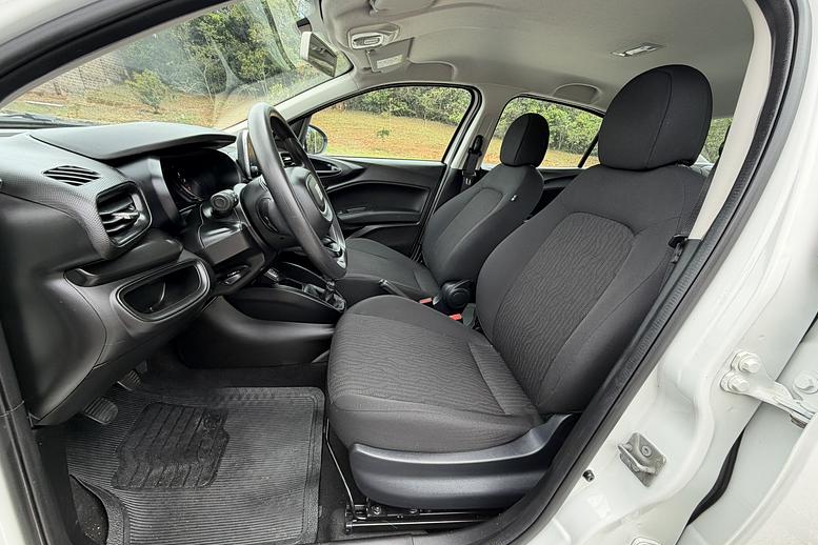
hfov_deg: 100.4
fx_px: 341
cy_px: 248
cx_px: 404
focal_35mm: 15
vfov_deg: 77.2
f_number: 2.2
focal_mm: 2.22
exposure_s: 1/154
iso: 50
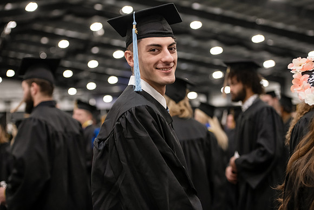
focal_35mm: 75
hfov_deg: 27.0
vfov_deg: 18.2
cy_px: 105
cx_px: 157
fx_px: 654
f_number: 3.2
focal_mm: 75
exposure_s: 1/200
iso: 2000
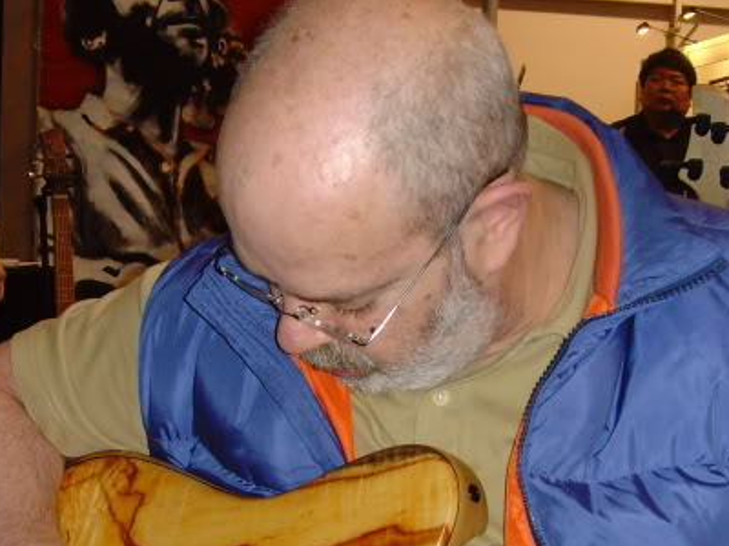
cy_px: 457
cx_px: 357
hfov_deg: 25.0
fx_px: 1643
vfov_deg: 18.7
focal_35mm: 78
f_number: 3.5
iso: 200
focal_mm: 6.6
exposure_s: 1/45
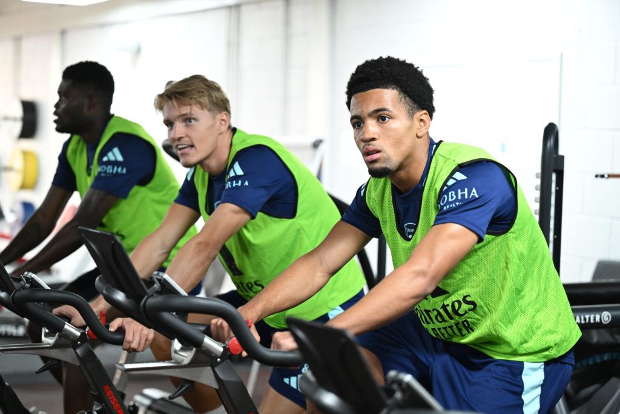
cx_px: 310
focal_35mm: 82
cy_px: 207
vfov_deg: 16.7
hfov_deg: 24.8
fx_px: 1412
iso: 4000
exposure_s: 1/250
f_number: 2.8
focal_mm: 82
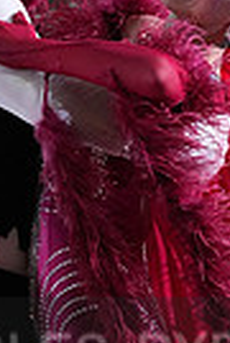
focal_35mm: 483
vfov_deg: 4.3
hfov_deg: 2.9
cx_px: 9
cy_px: 384
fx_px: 4605
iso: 10000
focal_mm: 112
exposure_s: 1/400
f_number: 7.1
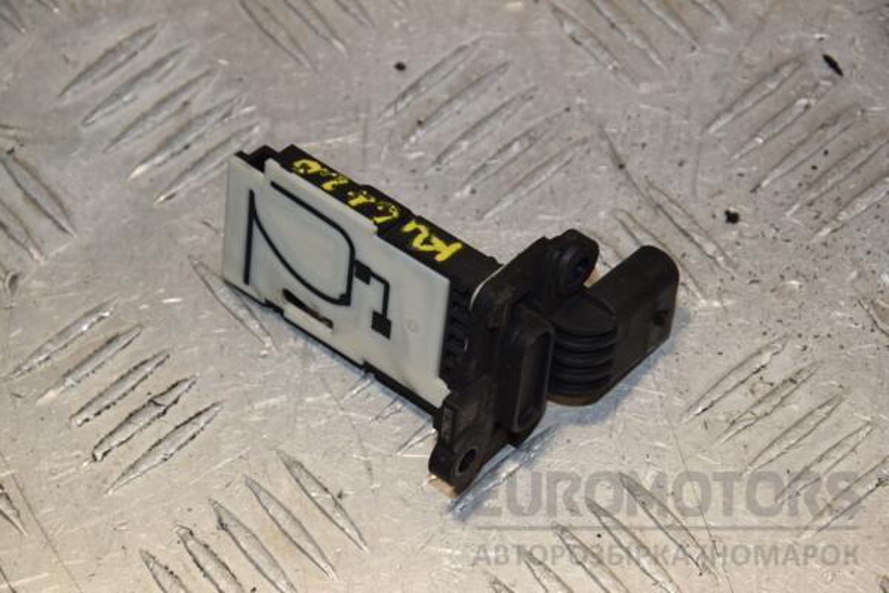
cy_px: 296
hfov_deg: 13.0
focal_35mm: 158
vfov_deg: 8.7
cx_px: 444
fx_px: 3889
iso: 800
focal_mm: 105
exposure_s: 1/200
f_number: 9
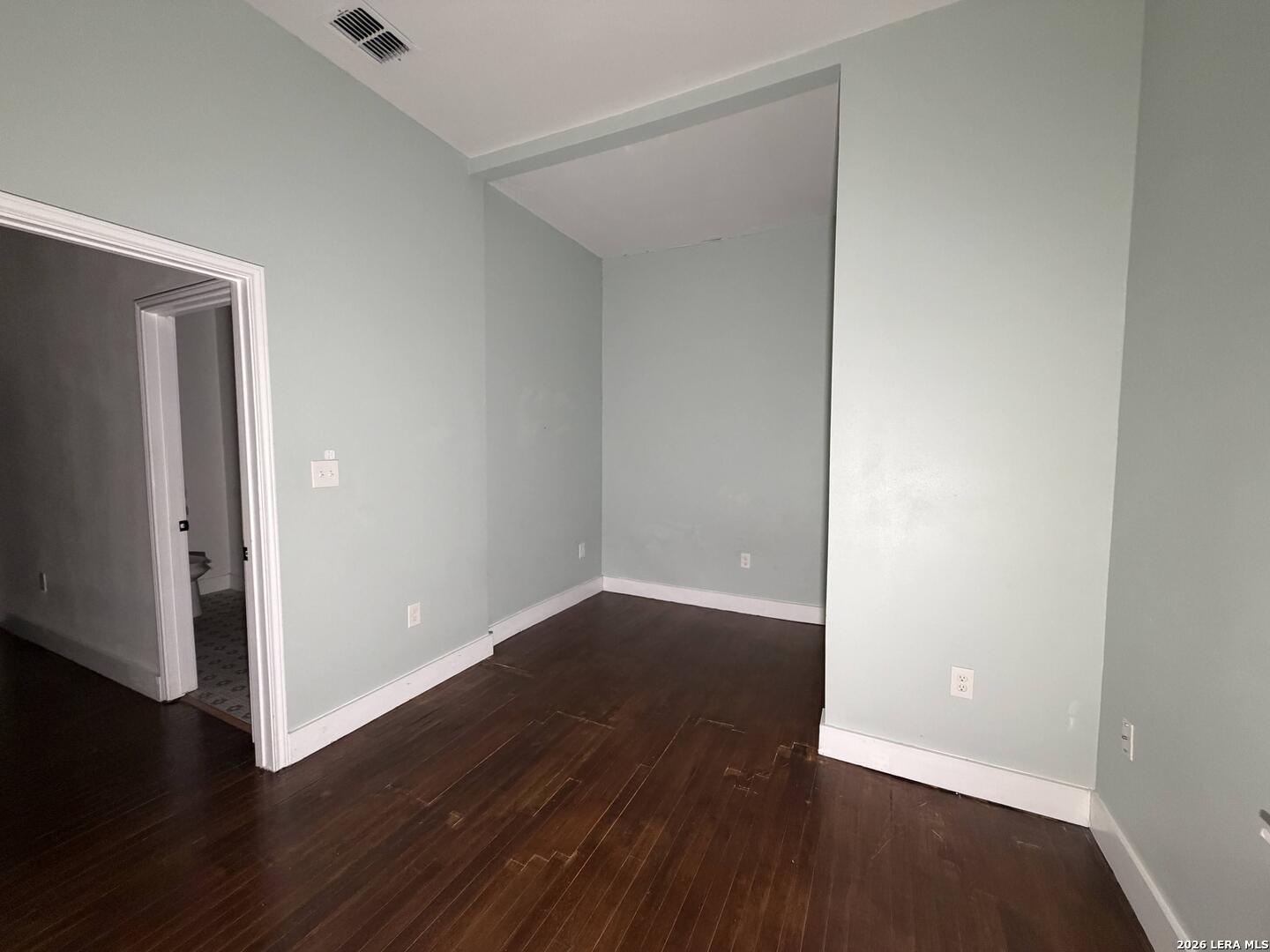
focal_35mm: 14
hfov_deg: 102.1
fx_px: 514
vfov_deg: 85.7
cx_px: 635
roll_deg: -1.1
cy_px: 476
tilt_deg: -3.1
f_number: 2.2
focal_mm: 2.22
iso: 320
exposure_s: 1/112
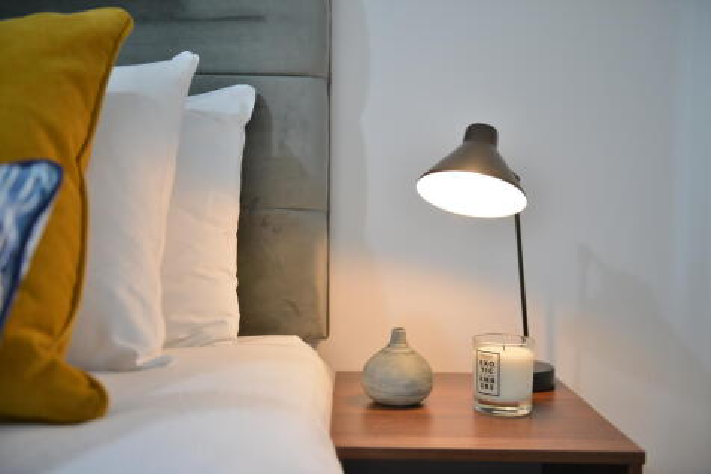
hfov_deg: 50.7
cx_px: 356
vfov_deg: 35.0
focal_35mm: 38
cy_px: 237
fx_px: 750
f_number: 2.8
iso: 640
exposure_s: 1/125
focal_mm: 38
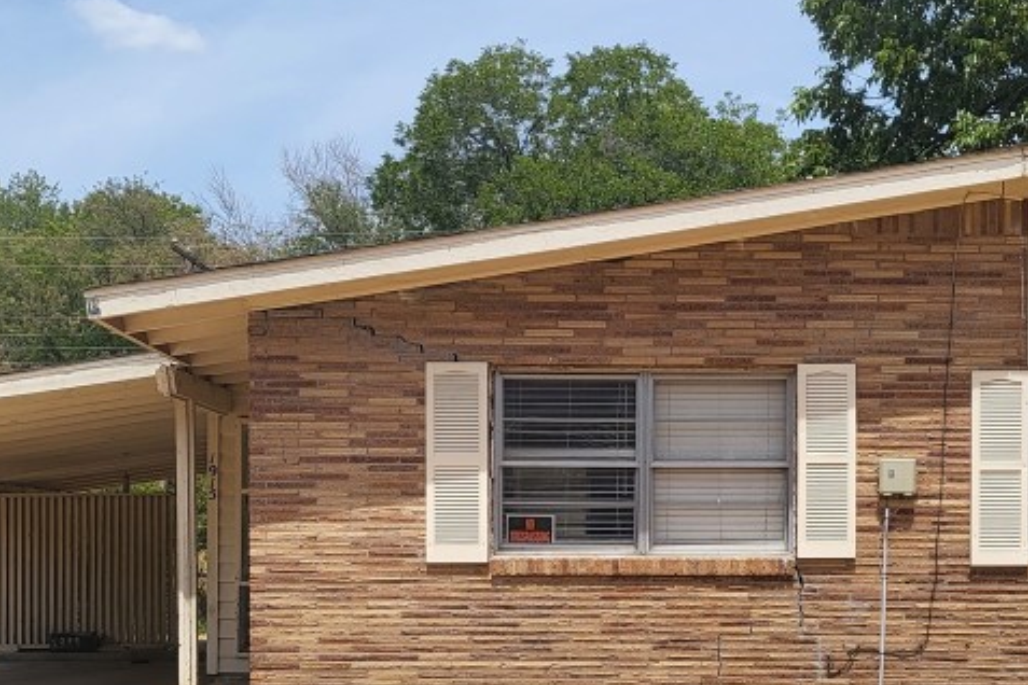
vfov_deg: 23.0
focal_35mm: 58
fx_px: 1656
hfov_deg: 34.2
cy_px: 571
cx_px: 666
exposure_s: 1/3194
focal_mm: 4.25
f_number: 1.8
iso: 50
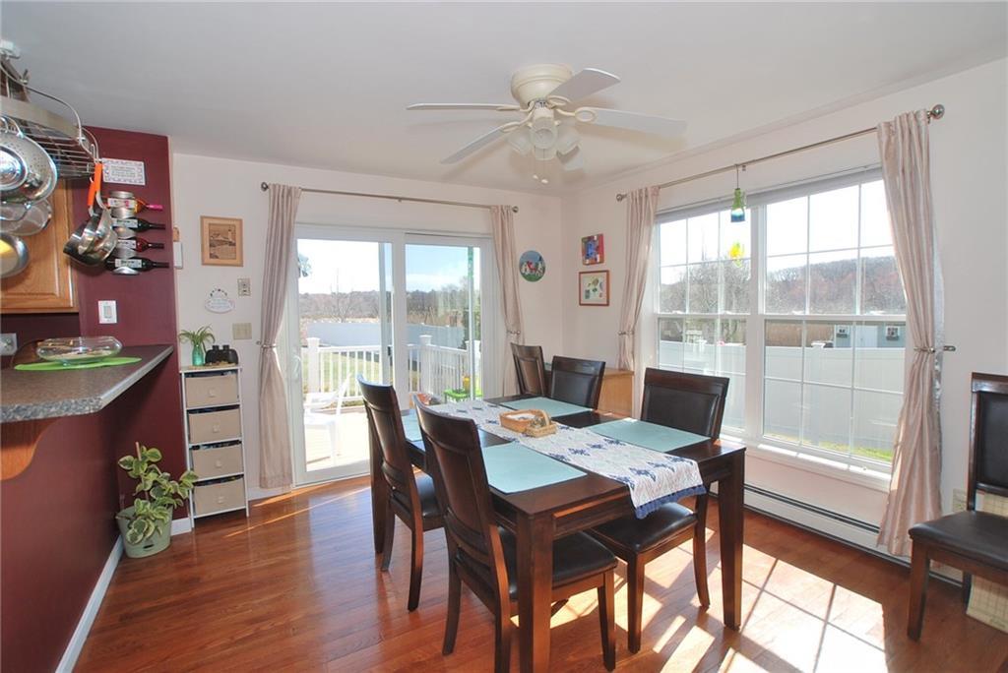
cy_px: 336
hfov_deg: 94.9
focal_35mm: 16
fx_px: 462
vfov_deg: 72.1
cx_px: 504
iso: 100
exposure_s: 1/125
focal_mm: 11
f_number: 5.6
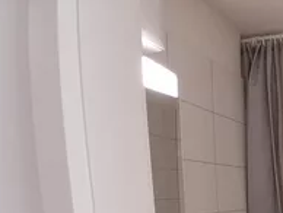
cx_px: 305
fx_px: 344
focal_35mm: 42
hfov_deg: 37.9
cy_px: 261
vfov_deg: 29.2
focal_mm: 1.4
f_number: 2.2
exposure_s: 1/50
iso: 125
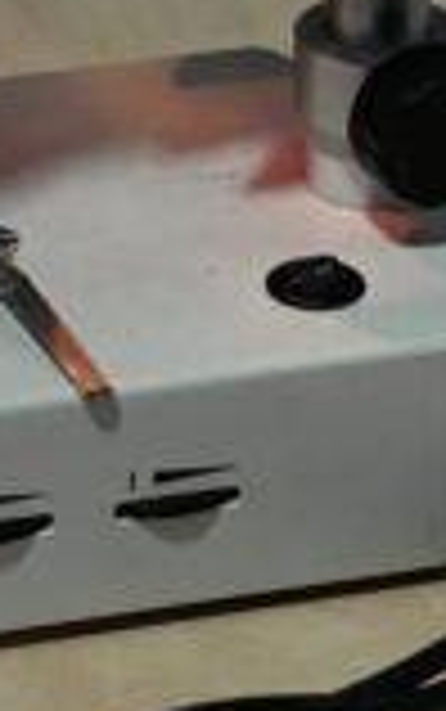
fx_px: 4193
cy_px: 76
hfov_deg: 6.1
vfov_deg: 9.7
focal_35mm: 216
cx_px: -72
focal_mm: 48
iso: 1600
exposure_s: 1/250
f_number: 4
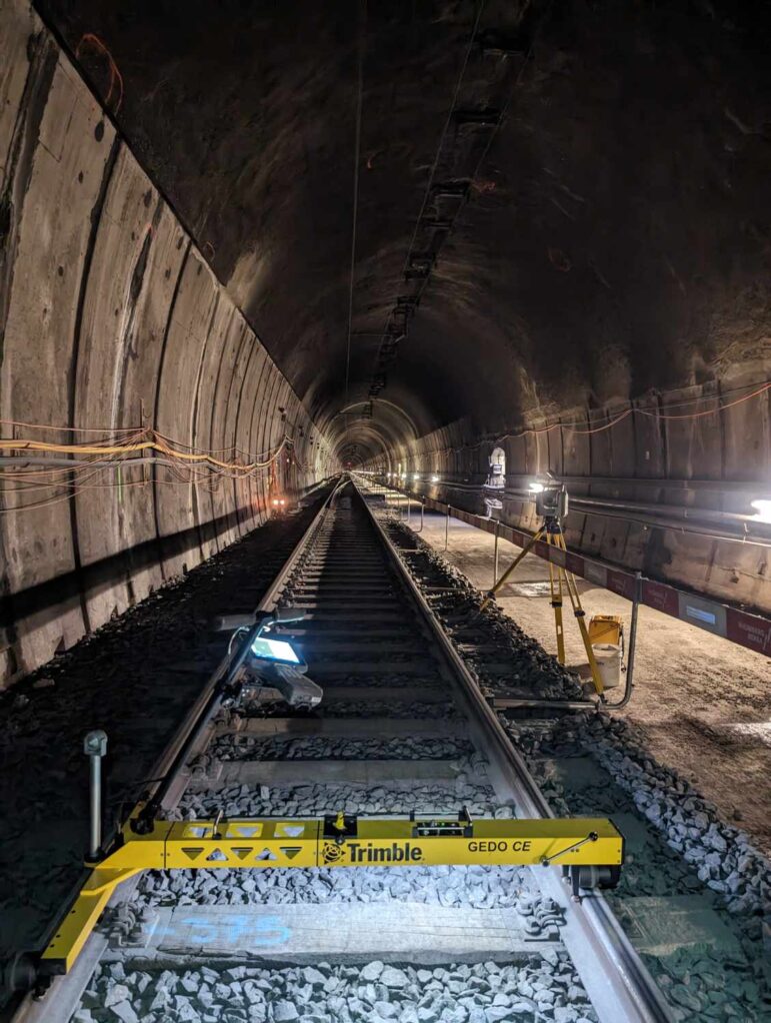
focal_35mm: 24
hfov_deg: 56.9
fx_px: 711
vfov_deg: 71.5
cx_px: 386
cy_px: 512
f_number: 1.7
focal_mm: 6.9
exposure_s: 1/25
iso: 1247
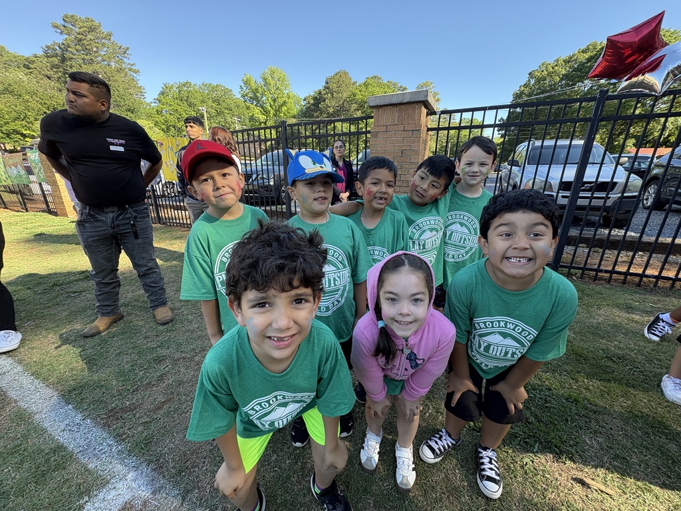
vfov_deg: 85.7
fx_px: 275
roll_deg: -0.4
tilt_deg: -18.2
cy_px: 256
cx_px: 340
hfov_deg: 102.1
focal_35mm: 14
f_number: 2.2
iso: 40
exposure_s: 1/114
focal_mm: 2.22
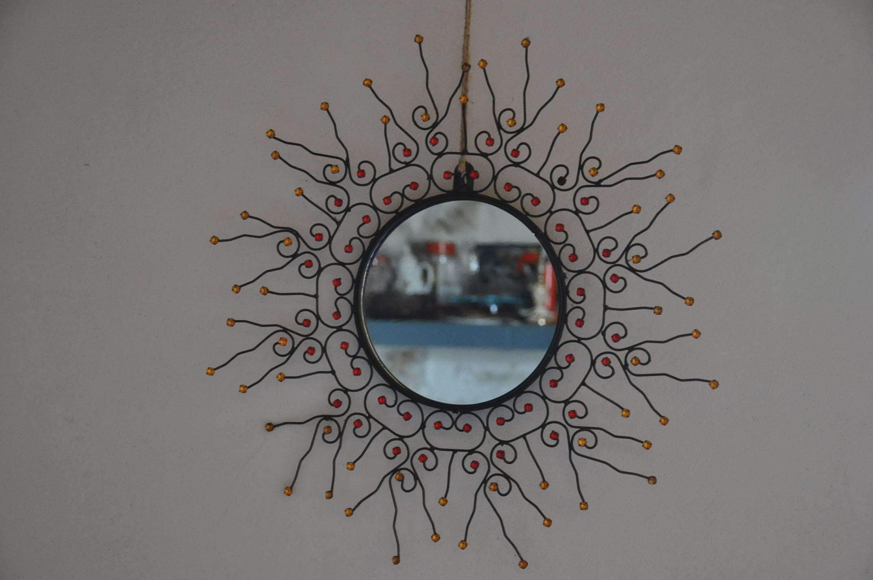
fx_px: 2107
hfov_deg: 23.4
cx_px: 436
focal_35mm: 87
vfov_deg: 15.7
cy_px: 290
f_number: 5
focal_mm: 58
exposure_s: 1/50
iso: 1600
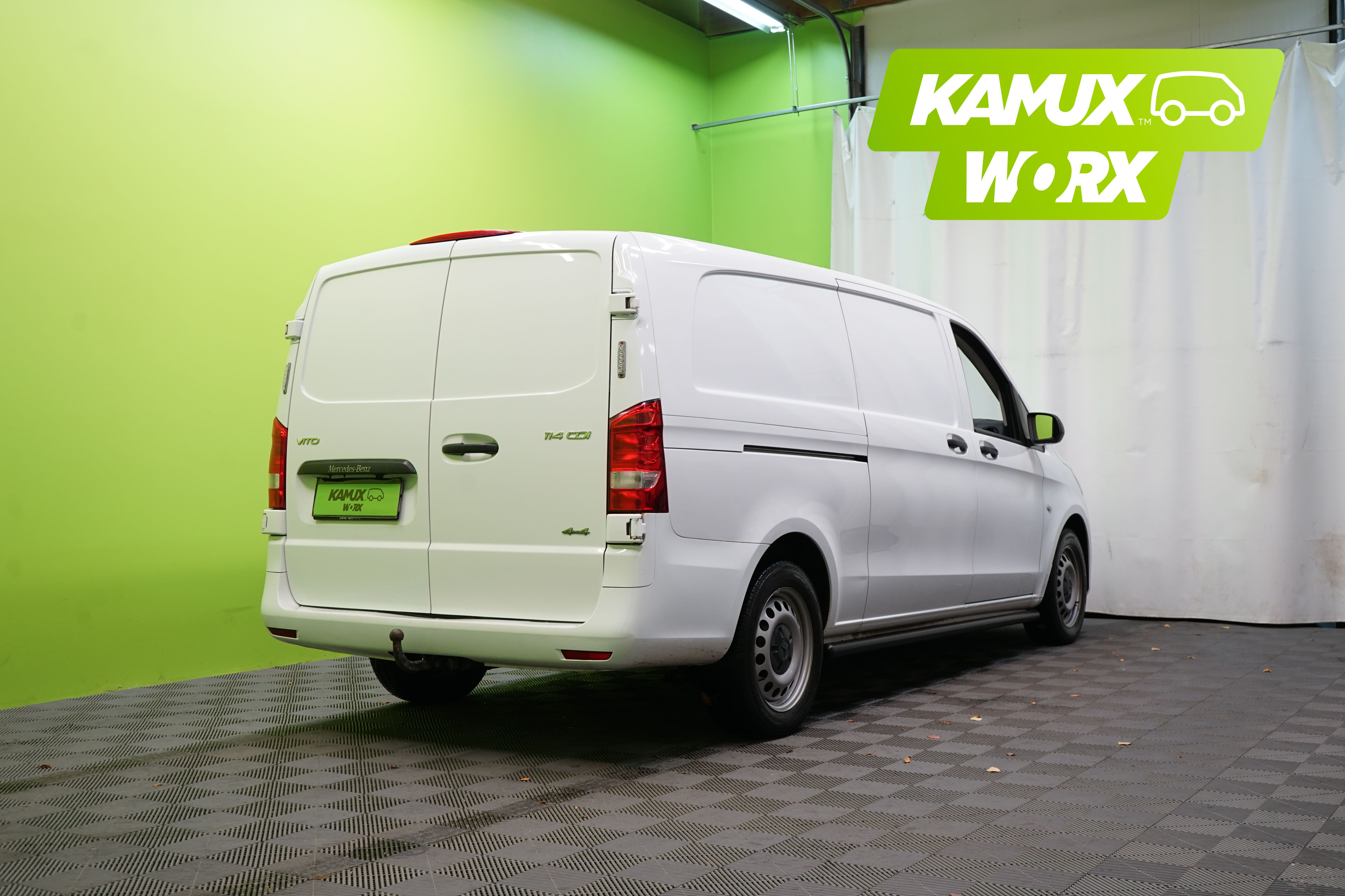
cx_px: 672
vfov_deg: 35.1
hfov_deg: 50.7
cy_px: 448
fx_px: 1420
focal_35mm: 38
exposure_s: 1/50
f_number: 5.6
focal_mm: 38
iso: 500
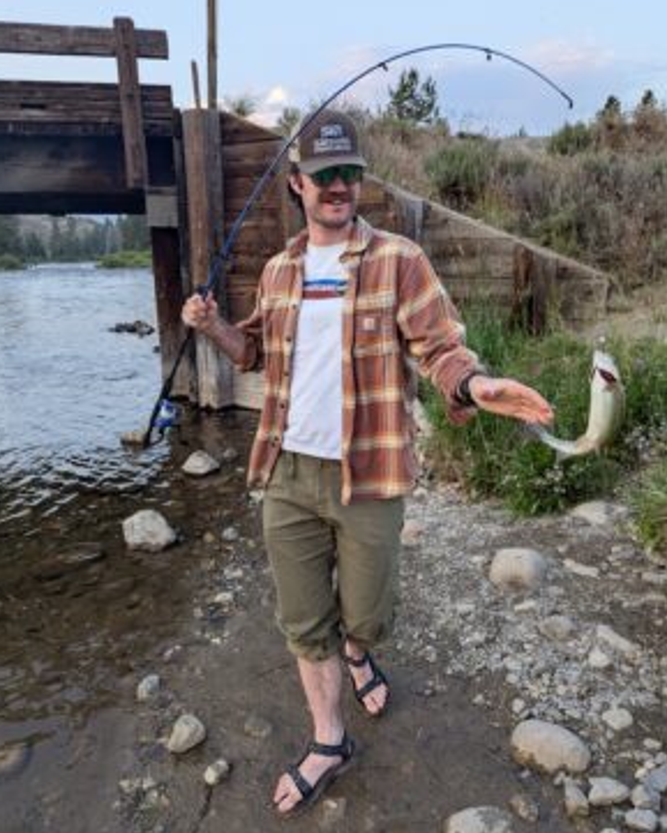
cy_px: 413
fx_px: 641
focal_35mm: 26
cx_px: 334
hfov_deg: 55.0
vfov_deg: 66.0
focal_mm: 6.81
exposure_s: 1/263
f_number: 1.85
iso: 131
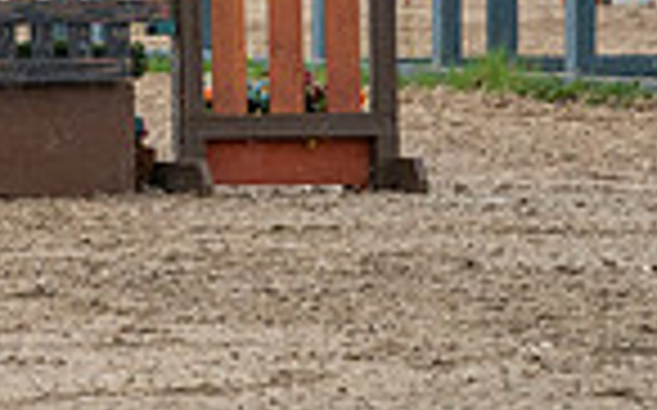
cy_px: -457
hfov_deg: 2.3
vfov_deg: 1.5
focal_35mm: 896
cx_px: -234
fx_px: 16031
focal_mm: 221
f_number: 5.6
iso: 1600
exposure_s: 1/1250
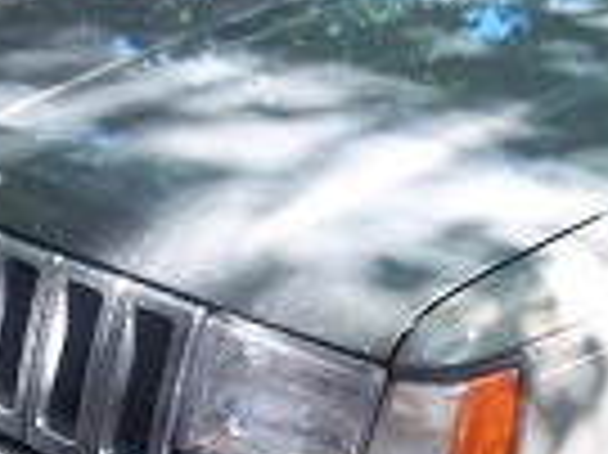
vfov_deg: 13.8
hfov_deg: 18.8
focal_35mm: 104
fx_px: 1825
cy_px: 539
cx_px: 180
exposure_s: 1/500
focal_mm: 6.2
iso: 640
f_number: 3.5
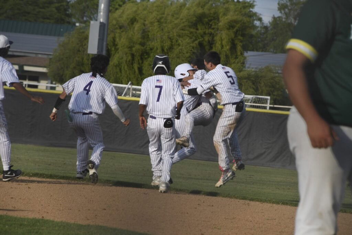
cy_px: 118
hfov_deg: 5.7
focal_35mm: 360
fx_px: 3520
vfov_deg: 3.8
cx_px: 176
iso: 640
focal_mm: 240
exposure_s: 1/800
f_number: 13
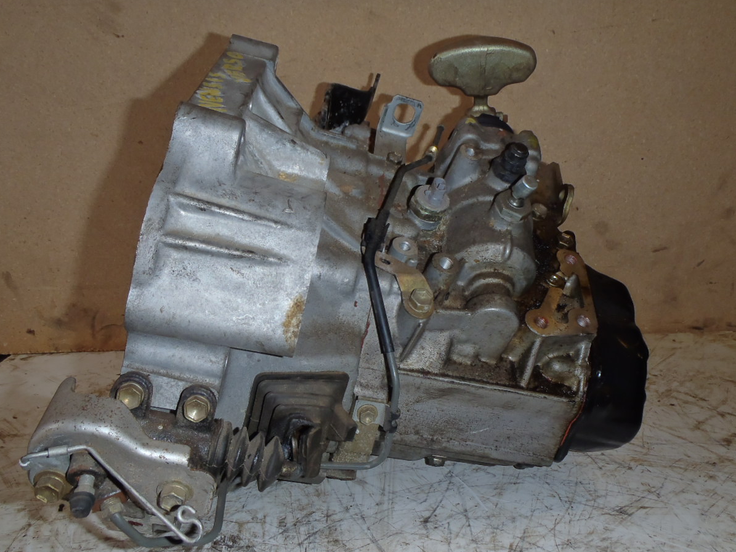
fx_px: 638
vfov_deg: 46.8
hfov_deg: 60.0
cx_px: 355
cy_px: 294
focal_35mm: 30
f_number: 3.9
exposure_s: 1/30
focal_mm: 5
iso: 100
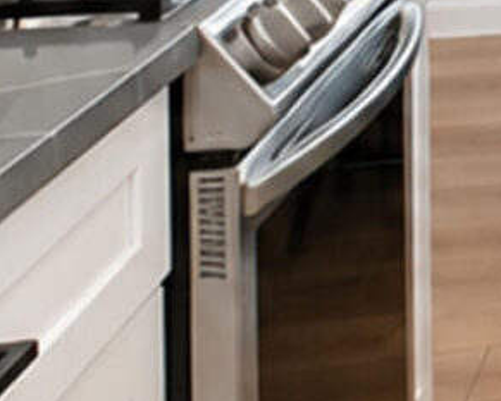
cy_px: -448
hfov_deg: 11.1
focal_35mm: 124
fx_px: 1839
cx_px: 1431
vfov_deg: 11.1
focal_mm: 10
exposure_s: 1/80
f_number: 8
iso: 1600
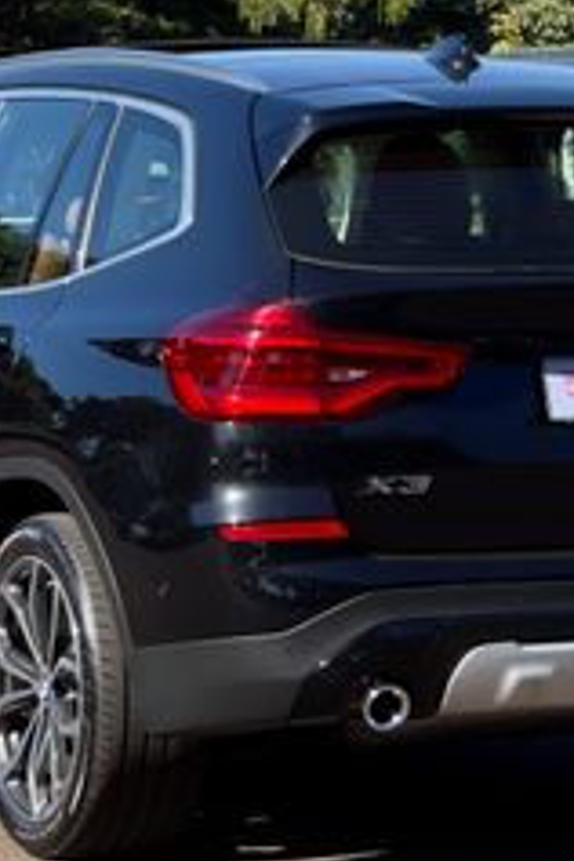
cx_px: 272
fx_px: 3802
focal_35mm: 159
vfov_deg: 12.9
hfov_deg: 8.6
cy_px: 283
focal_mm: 9
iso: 25
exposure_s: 1/408
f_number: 2.8
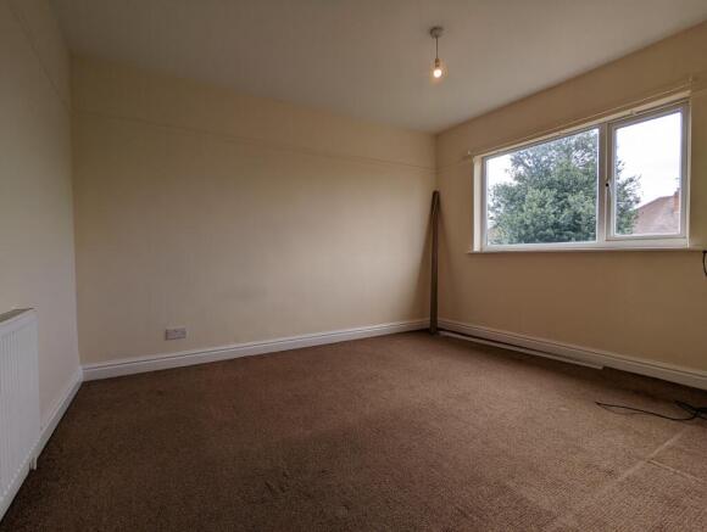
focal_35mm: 16
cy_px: 266
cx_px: 354
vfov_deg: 78.3
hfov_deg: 94.4
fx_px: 327
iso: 51
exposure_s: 1/203
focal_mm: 2.35
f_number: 2.2
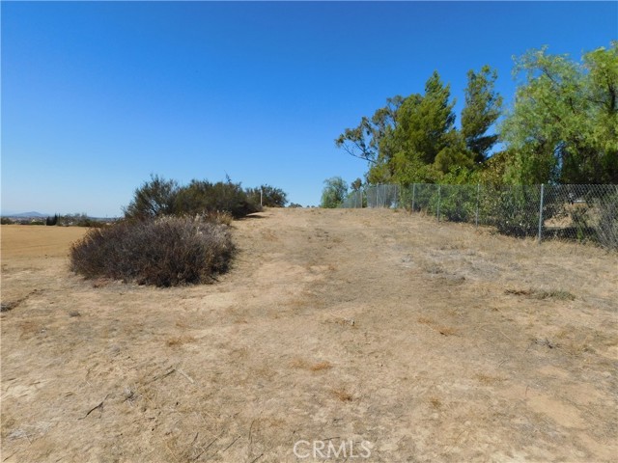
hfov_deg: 73.9
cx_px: 309
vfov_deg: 58.9
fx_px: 411
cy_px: 232
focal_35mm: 23
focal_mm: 4
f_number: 6
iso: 125
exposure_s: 1/640
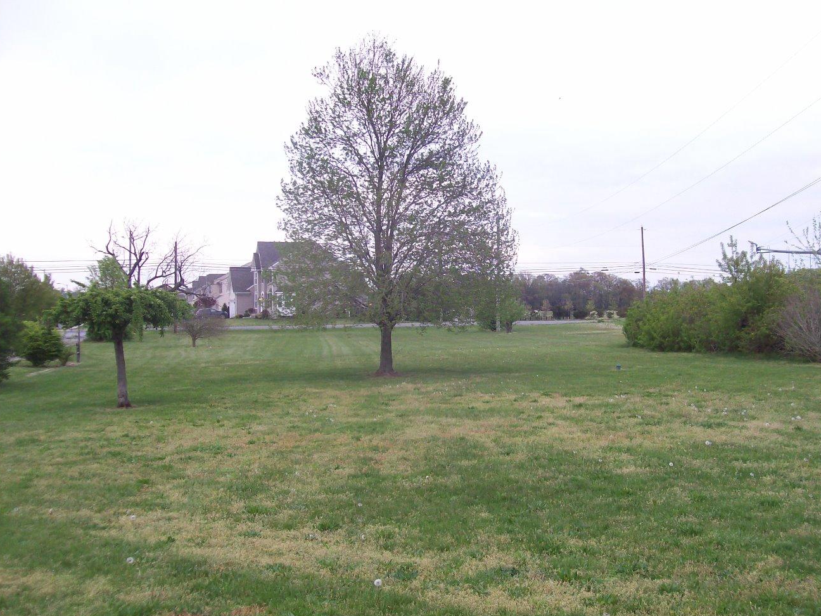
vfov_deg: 36.0
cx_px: 447
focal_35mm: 40
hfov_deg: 46.7
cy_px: 321
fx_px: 949
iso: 80
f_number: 2.7
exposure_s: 1/91.1
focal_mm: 6
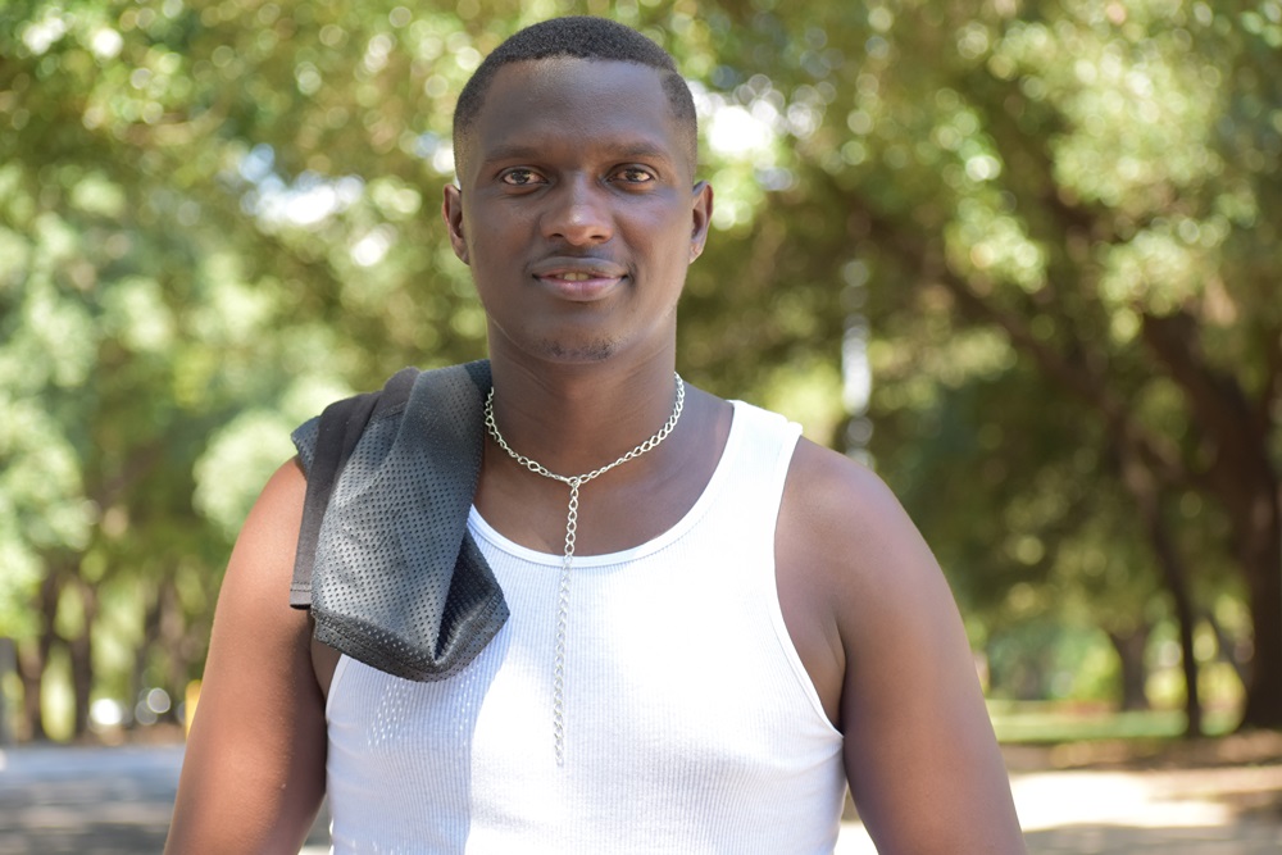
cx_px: 641
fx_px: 4594
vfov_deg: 10.6
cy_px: 428
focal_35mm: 129
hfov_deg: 15.9
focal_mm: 86
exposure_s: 1/250
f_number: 4.8
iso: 450
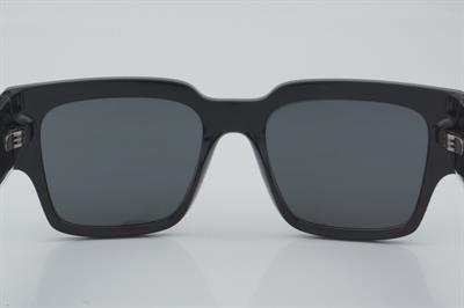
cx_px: 232
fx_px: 966
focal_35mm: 75
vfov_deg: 18.2
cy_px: 154
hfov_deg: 27.0
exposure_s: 1/4
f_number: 32
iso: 100
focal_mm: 50
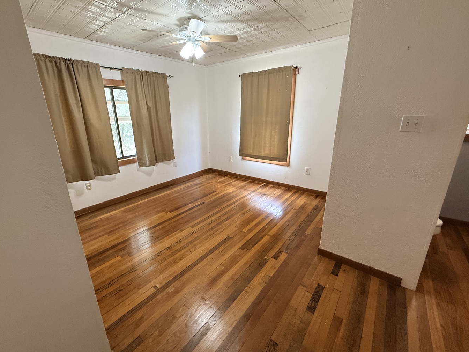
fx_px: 203
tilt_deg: -16.0
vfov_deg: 81.7
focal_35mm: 15
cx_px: 224
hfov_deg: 98.1
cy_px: 172
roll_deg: +1.3
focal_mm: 2.22
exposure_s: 1/120
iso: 320
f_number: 2.2
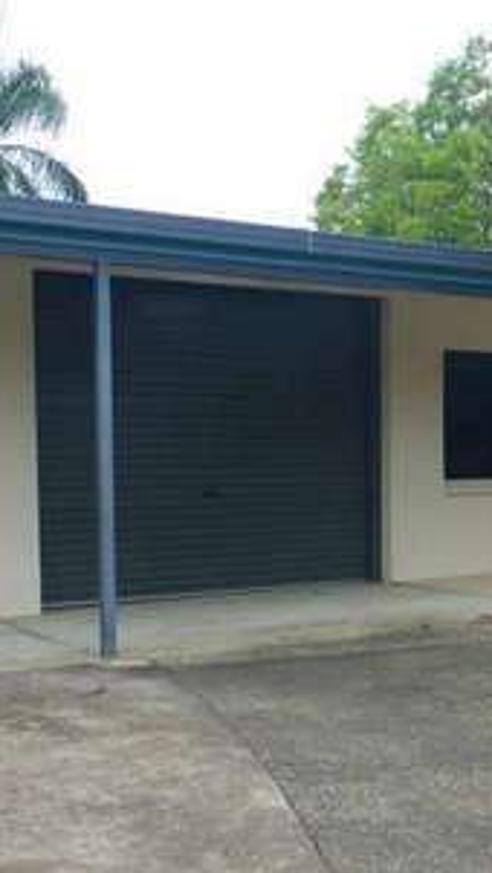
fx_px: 1205
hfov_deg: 22.5
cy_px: 535
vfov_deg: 39.6
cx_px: 446
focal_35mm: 52
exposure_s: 1/400
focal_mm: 4.3
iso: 100
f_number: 4
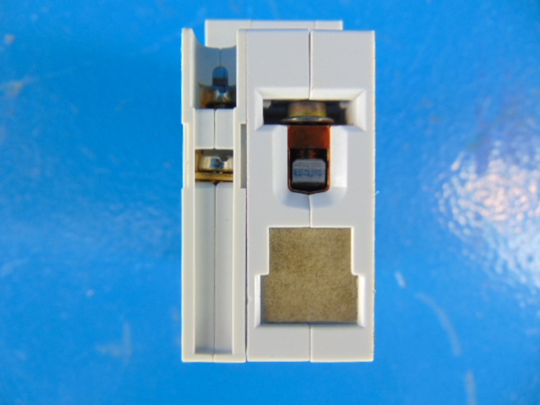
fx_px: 390
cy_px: 202
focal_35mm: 25
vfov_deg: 54.9
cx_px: 270
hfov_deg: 69.4
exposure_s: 1/30
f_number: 3
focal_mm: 4.5
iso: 80
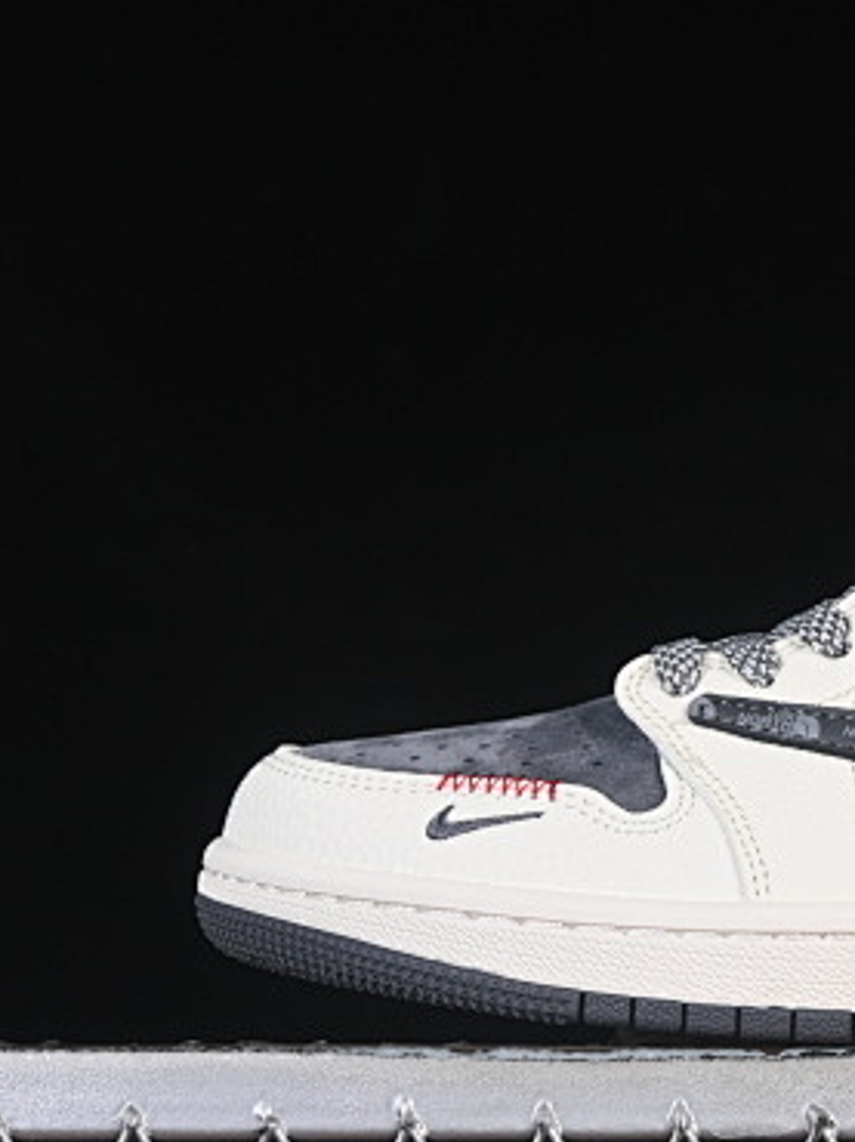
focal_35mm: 156
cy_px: 536
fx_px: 5143
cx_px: 1059
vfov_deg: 12.7
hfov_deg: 9.4
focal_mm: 50
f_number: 8
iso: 160
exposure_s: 1/80
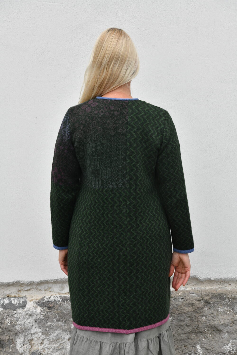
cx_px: 118
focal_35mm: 70
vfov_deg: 28.8
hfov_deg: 19.5
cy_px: 178
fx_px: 691
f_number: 11
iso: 1600
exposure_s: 1/500
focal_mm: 70
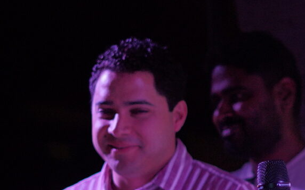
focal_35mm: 228
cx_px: 333
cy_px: 153
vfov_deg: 5.7
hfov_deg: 9.1
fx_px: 1894
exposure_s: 1/160
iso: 400
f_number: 1.8
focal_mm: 50
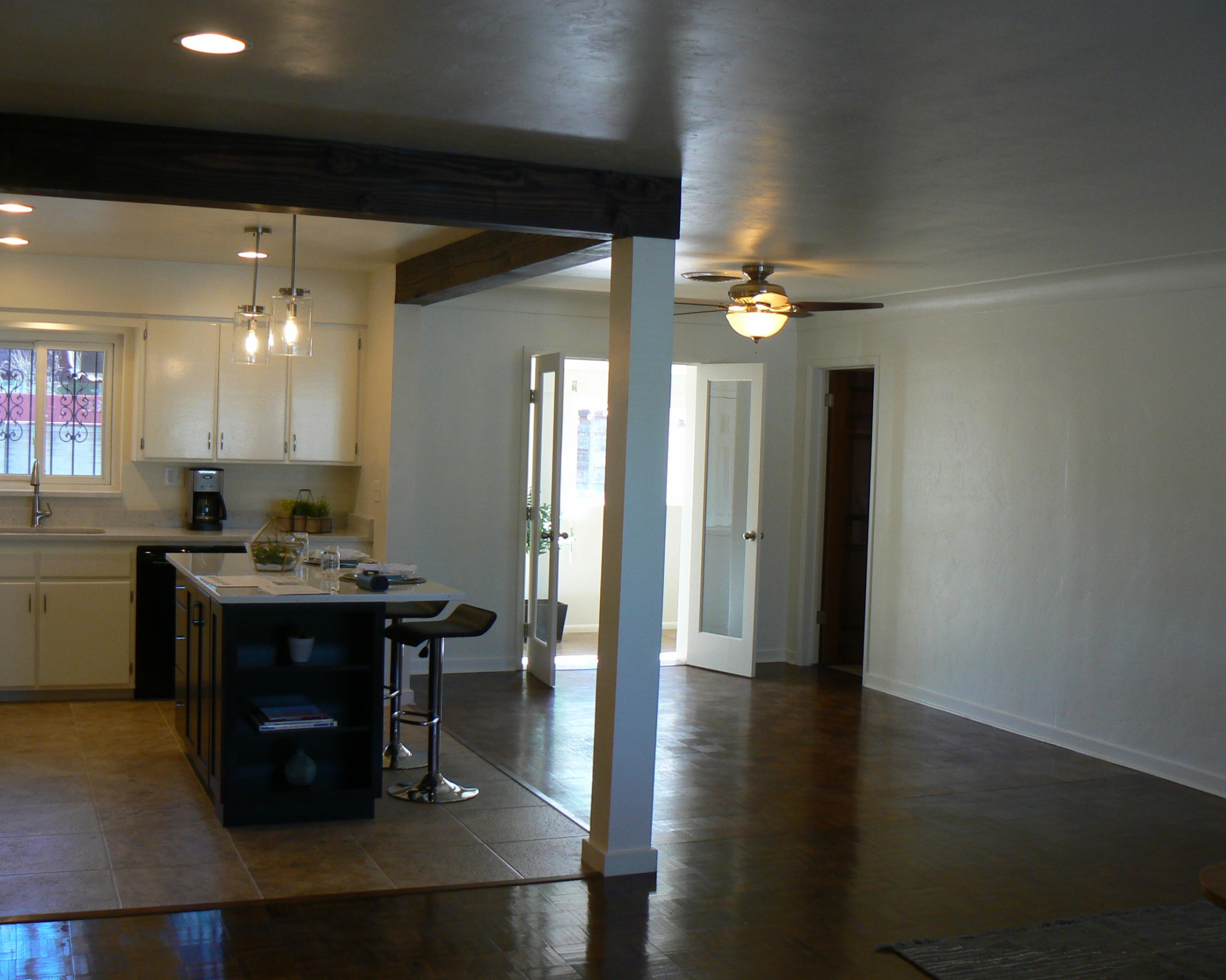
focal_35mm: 38
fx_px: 1379
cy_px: 484
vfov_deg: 39.2
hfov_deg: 47.9
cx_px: 599
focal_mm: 6
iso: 80
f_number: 2.8
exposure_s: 1/30
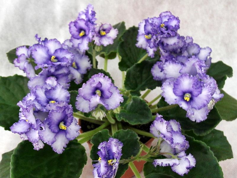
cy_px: 89
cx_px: 118
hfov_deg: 71.6
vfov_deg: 56.8
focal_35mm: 24
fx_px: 164
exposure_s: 1/45
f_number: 2.5
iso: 100
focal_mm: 5.2
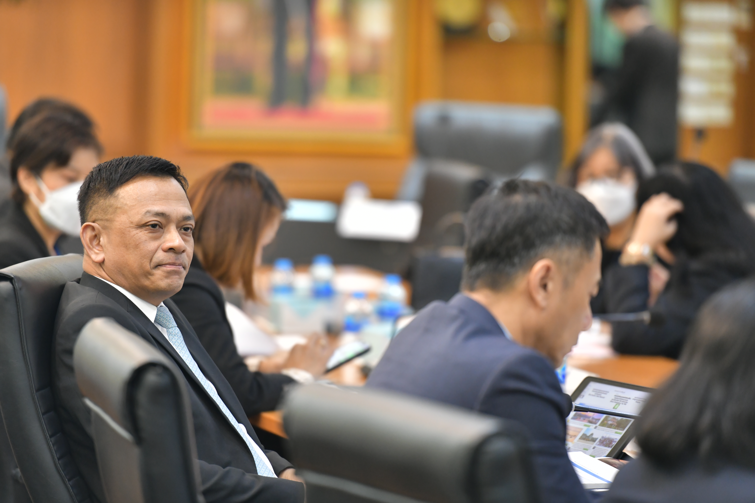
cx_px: 378
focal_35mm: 200
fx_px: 4194
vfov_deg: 6.9
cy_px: 252
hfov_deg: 10.3
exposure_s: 1/125
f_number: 2.8
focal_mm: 200
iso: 1600
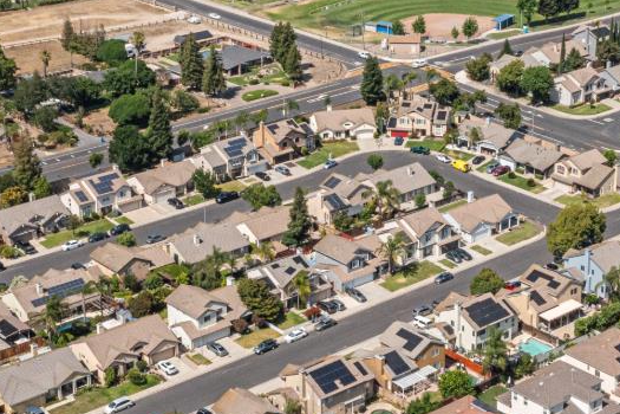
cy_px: 170
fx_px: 1378
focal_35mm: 80
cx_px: 390
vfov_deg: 17.1
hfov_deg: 25.3
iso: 800
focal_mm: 10.26
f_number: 8
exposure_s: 1/640
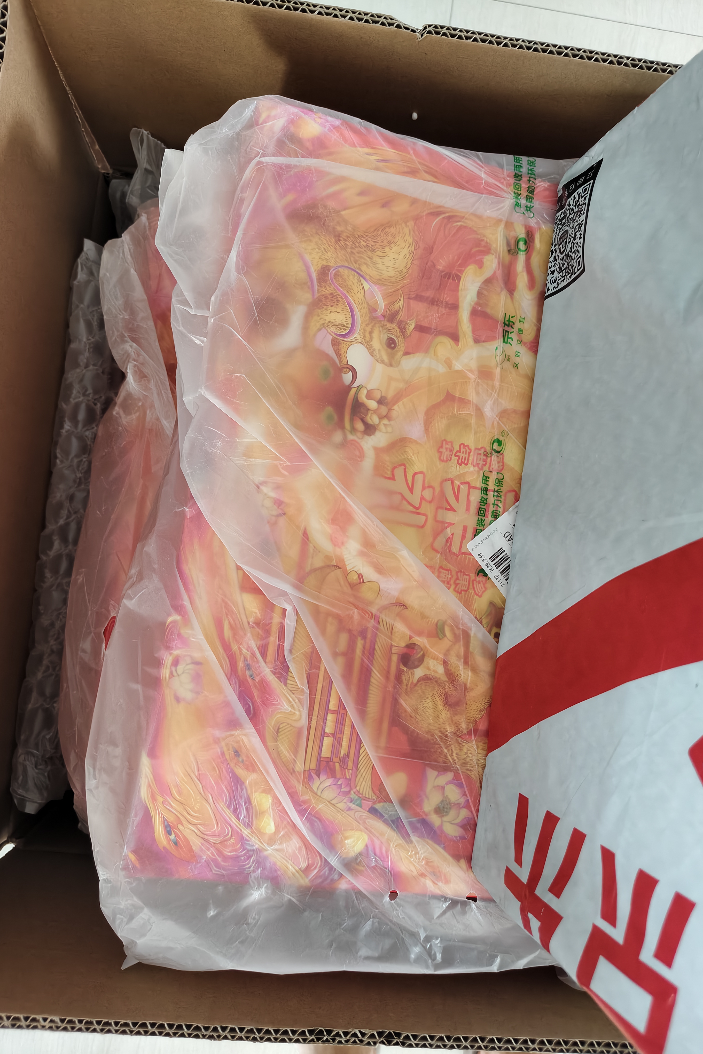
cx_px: 352
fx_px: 703
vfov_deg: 73.7
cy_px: 528
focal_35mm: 24
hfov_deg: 53.1
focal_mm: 5.56
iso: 907
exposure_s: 1/50
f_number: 1.88
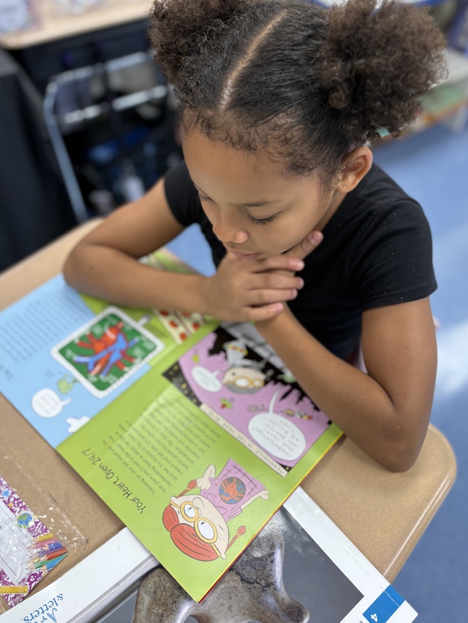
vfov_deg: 65.3
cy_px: 301
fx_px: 487
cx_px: 235
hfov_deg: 51.4
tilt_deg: -47.4
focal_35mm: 27
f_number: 1.6
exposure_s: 1/62
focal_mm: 5.96
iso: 125
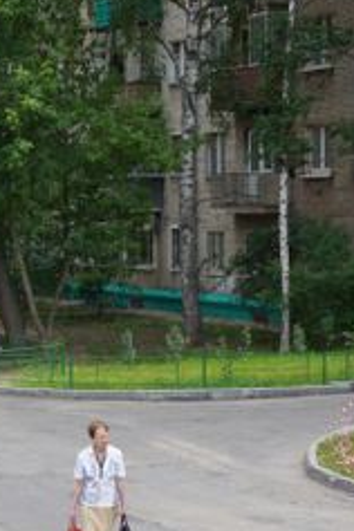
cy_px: 506
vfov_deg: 17.6
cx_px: 64
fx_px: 1681
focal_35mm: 114
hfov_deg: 12.0
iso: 100
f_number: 5.6
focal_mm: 58
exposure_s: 1/160
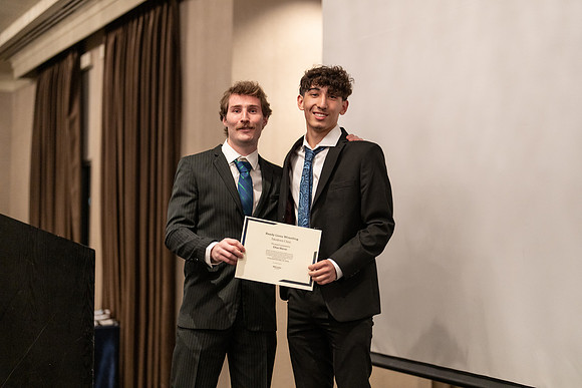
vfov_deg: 27.0
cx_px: 291
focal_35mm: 50
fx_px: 808
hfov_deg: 39.6
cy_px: 194
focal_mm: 50
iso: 2000
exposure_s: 1/320
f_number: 1.2
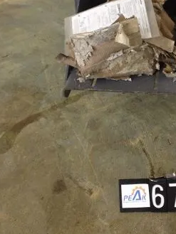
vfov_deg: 28.1
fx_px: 461
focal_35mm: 68
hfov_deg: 21.5
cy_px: 57
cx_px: 131
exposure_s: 1/20
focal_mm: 4.28
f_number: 2.4
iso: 125
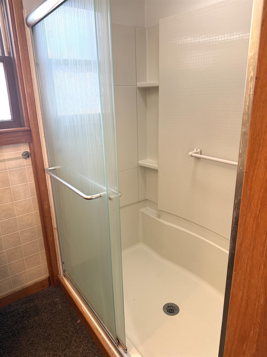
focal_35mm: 24
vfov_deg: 71.6
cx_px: 134
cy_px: 178
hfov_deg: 56.8
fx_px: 247
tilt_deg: -16.4
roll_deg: +1.9
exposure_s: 1/120
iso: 160
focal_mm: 6.76
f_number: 1.78
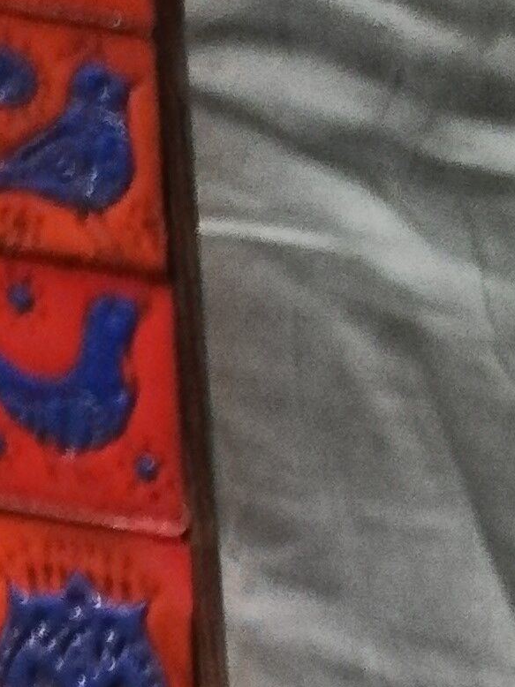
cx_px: -934
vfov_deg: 11.9
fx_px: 3057
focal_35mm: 154
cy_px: 1183
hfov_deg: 8.4
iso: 1000
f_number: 2.2
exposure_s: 1/16.7
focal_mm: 3.81
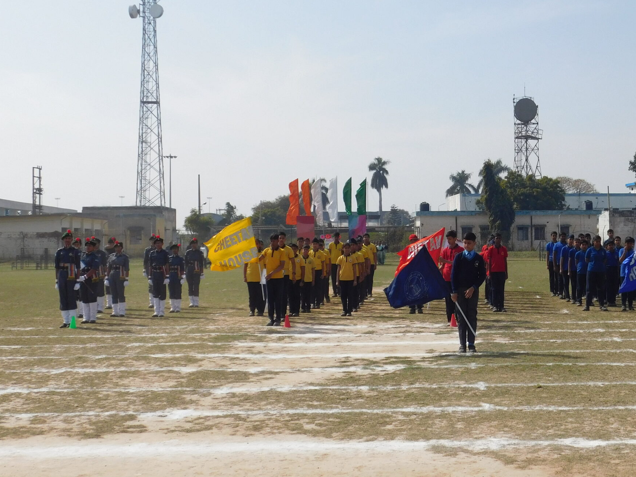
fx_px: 974
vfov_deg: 27.5
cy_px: 210
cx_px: 461
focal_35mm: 53
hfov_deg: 35.5
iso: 125
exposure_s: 1/640
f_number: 7
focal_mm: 6.3
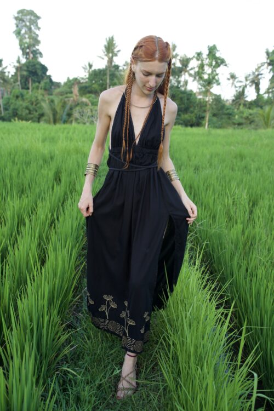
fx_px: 400
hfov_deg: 37.9
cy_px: 206
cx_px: 137
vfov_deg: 54.4
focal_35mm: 35
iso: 320
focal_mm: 35
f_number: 4
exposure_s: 1/160
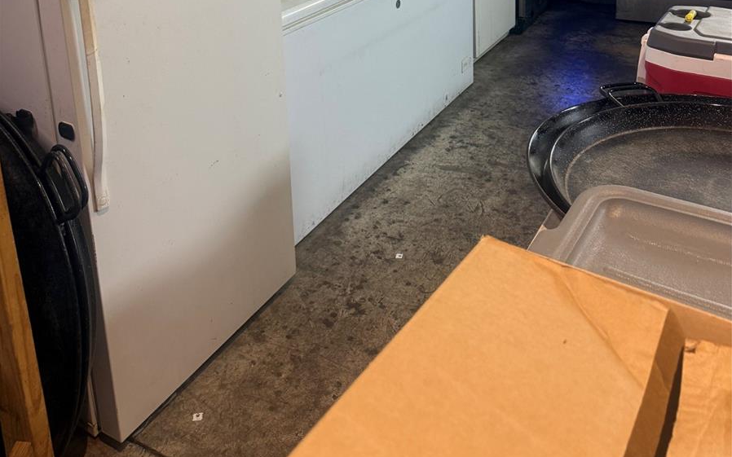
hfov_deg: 56.7
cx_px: 366
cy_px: -15
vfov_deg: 33.6
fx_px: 678
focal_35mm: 34
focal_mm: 6.76
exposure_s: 1/60
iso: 160
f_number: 1.78
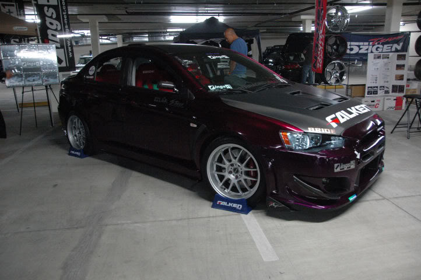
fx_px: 315
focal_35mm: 27
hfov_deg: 67.4
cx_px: 210
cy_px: 140
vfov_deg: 47.8
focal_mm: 18
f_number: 3.5
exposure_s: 1/30
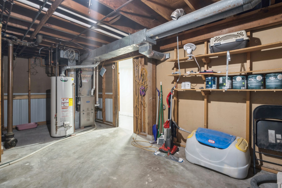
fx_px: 133
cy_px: 90
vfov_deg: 70.4
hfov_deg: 93.3
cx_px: 143
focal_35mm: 17
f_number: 10
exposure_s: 3.2
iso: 400
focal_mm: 16
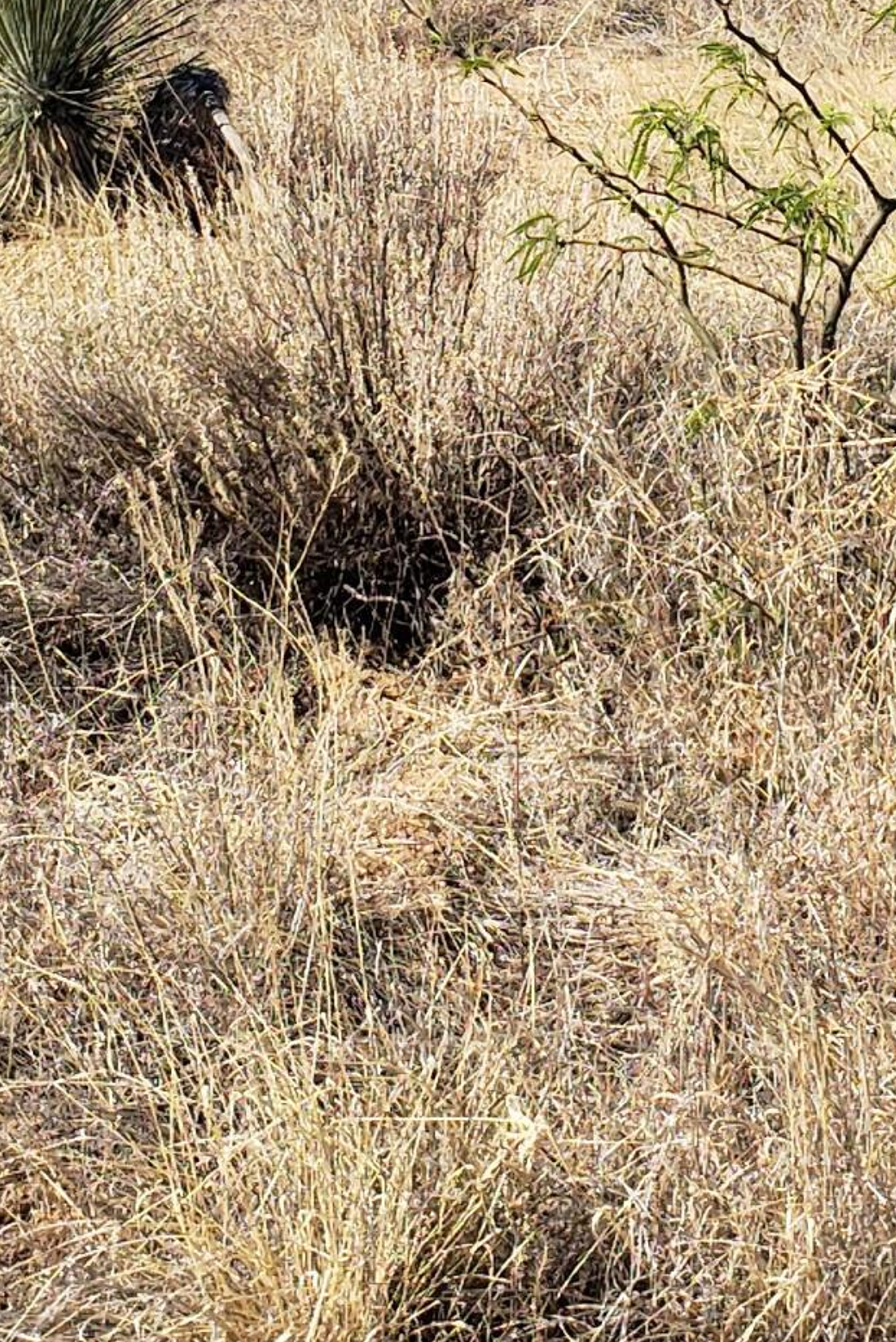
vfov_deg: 22.3
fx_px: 3245
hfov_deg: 15.7
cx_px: 565
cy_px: -52
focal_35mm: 87
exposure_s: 1/1312
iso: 50
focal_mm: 4.3
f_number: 2.4
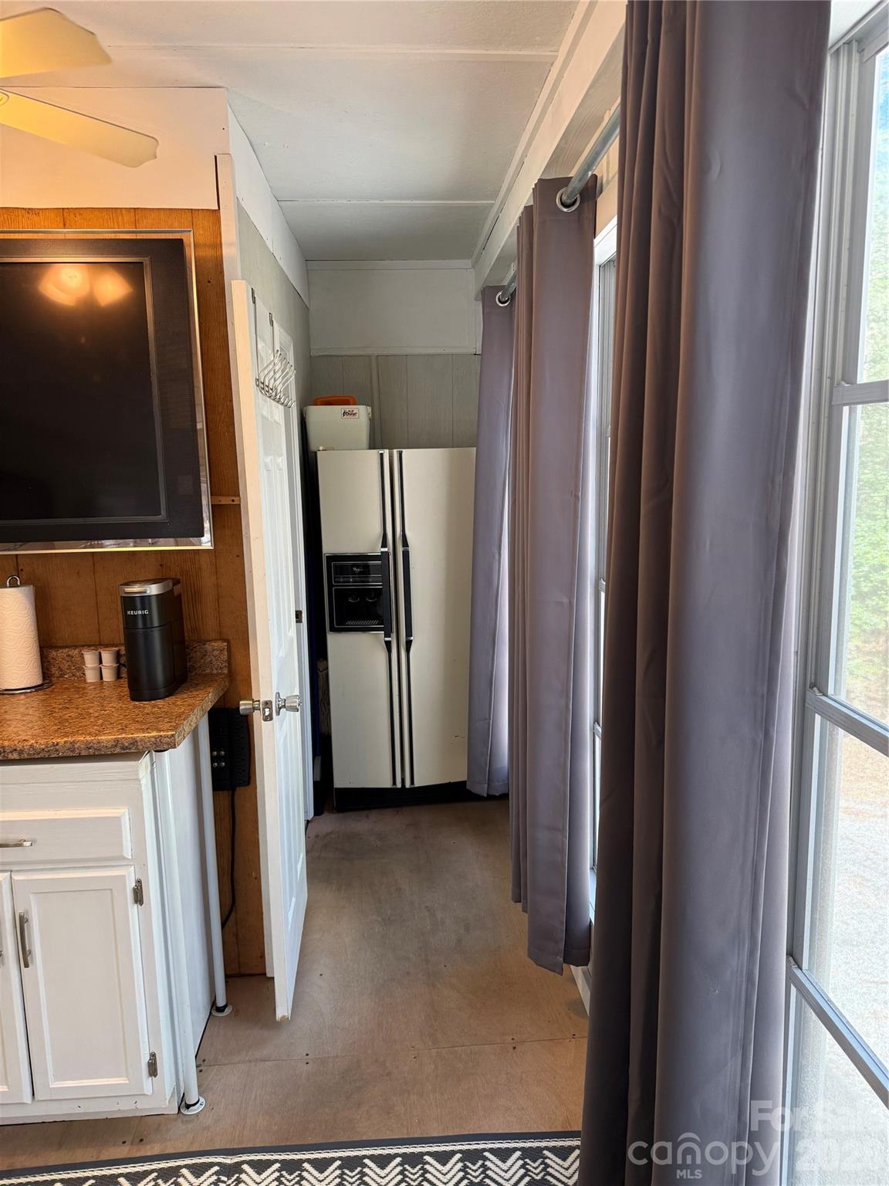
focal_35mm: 24
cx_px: 444
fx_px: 822
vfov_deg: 71.6
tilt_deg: -7.9
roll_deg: +1.9
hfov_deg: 56.8
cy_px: 593
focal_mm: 6.76
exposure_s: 1/60
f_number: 1.78
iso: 125
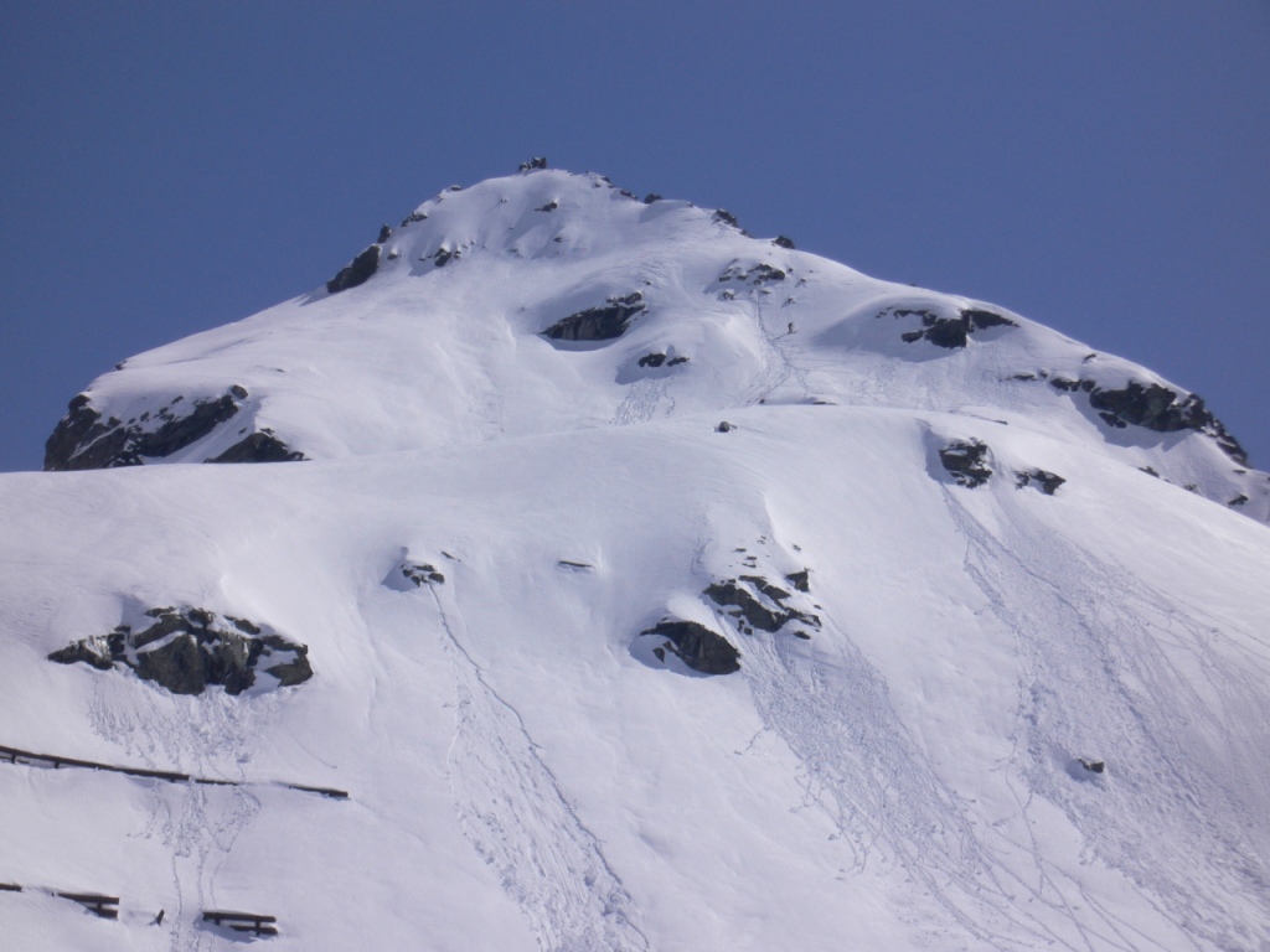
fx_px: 3852
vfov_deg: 14.1
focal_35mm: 105
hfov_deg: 18.7
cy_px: 476
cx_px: 635
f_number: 10
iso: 80
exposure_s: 1/500
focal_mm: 17.4
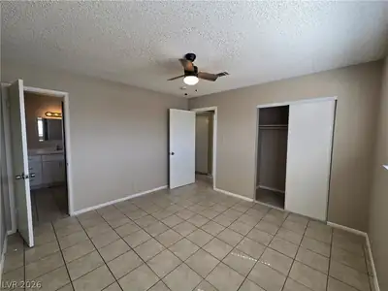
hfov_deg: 106.2
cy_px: 146
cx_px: 194
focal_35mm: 13
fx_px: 146
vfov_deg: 89.9
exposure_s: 1/127
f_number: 2.2
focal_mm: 2.2
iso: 50
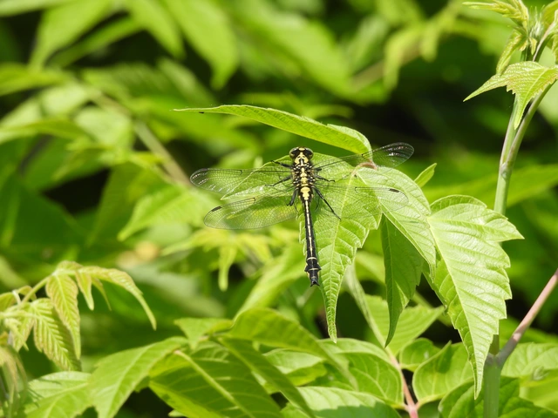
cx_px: 279
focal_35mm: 1100
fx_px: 17732
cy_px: 209
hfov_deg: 1.8
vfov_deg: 1.4
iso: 100
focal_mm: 196
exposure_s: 1/160
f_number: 6.3
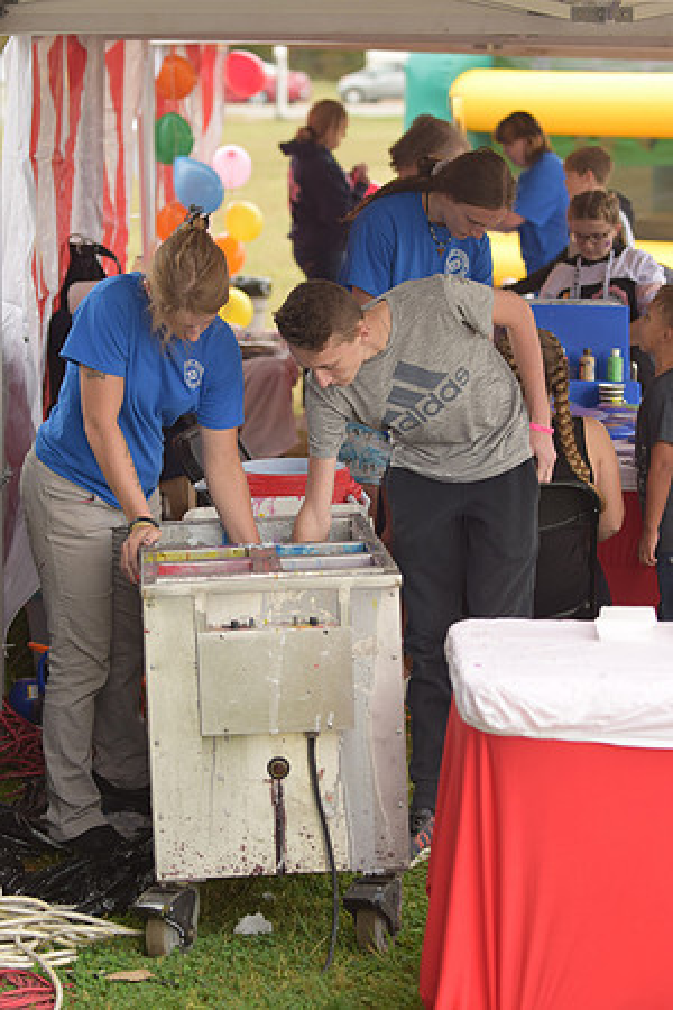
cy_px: 505
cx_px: 336
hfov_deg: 11.4
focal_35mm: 120
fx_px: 3365
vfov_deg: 17.1
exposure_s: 1/400
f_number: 2.8
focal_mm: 80
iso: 200
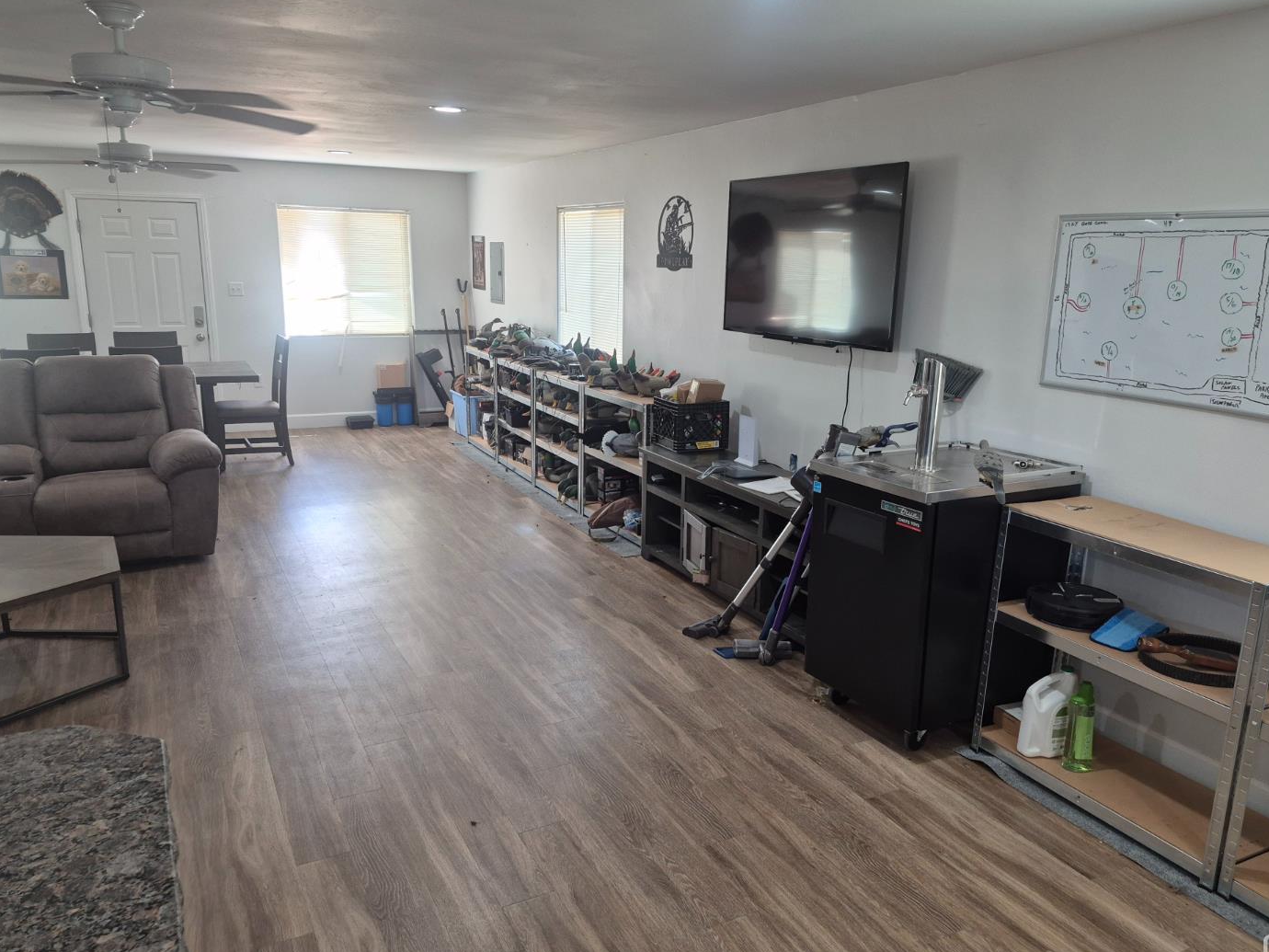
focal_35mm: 25
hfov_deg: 69.4
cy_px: 481
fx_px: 916
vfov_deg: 54.9
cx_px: 657
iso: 125
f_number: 1.8
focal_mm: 5.4
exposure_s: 1/120
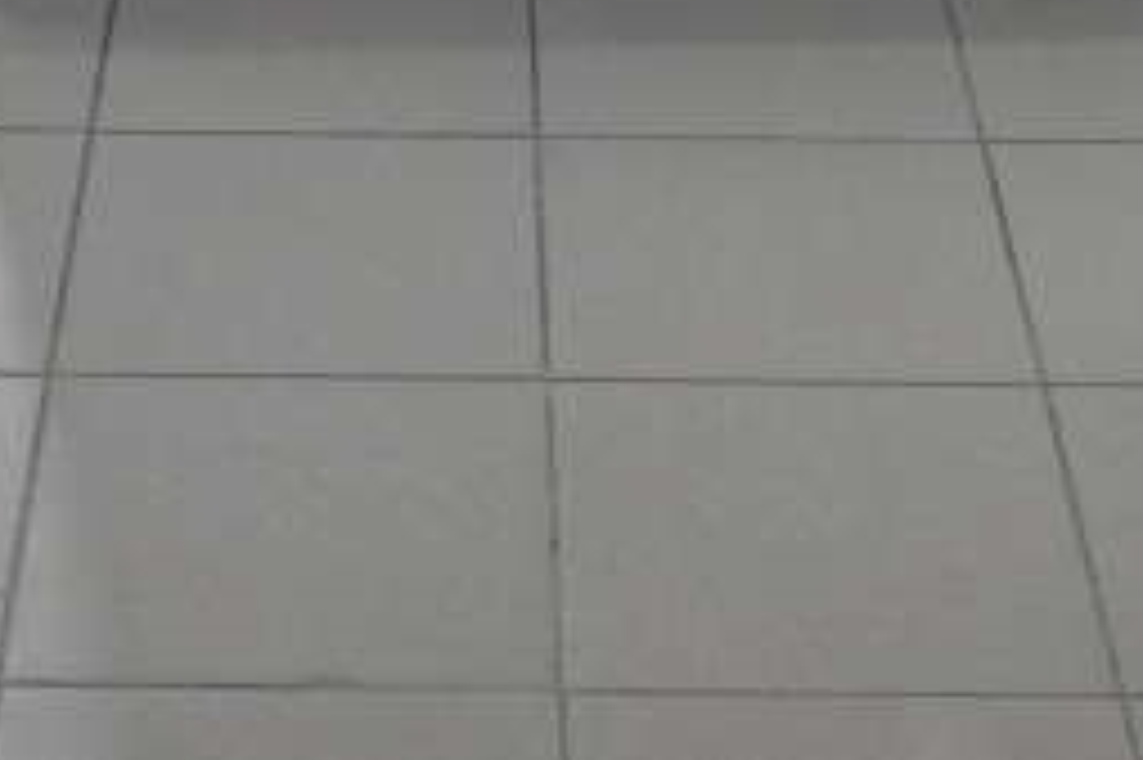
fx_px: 4125
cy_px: -870
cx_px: 500
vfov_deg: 9.7
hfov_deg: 15.8
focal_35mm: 130
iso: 2000
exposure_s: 1/160
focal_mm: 20
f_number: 4
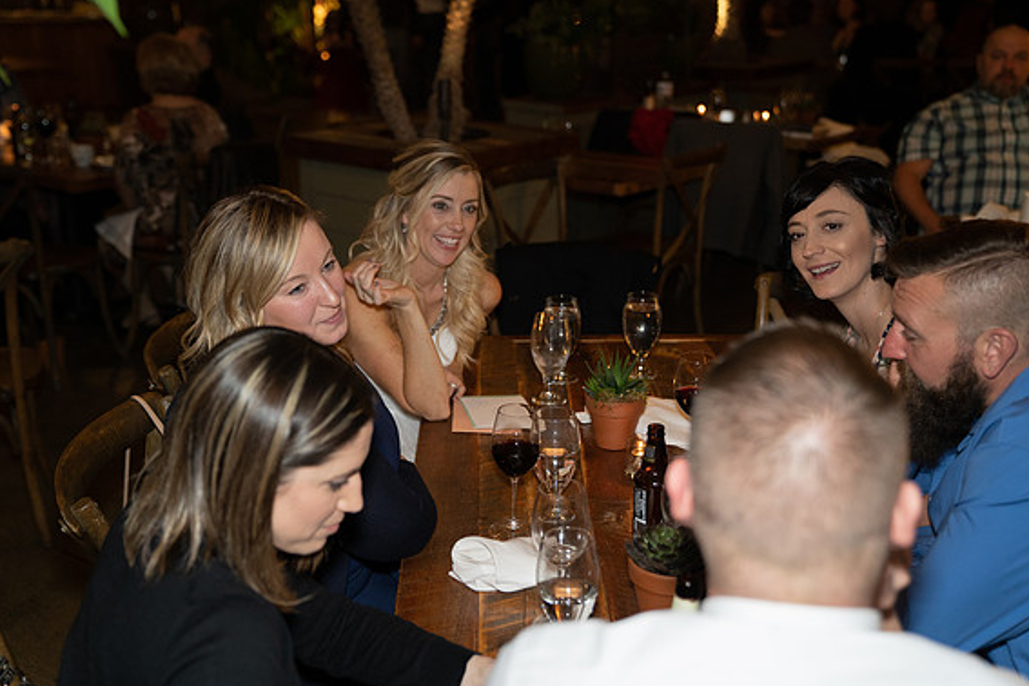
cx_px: 523
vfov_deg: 30.5
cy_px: 338
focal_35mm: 44
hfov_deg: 44.5
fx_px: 1258
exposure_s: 1/160
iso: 2000
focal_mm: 43
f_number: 2.8
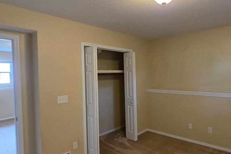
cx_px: 139
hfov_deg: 75.3
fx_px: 148
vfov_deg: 55.1
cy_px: 78
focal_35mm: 23
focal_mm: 2.2
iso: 400
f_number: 1.9
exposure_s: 1/100
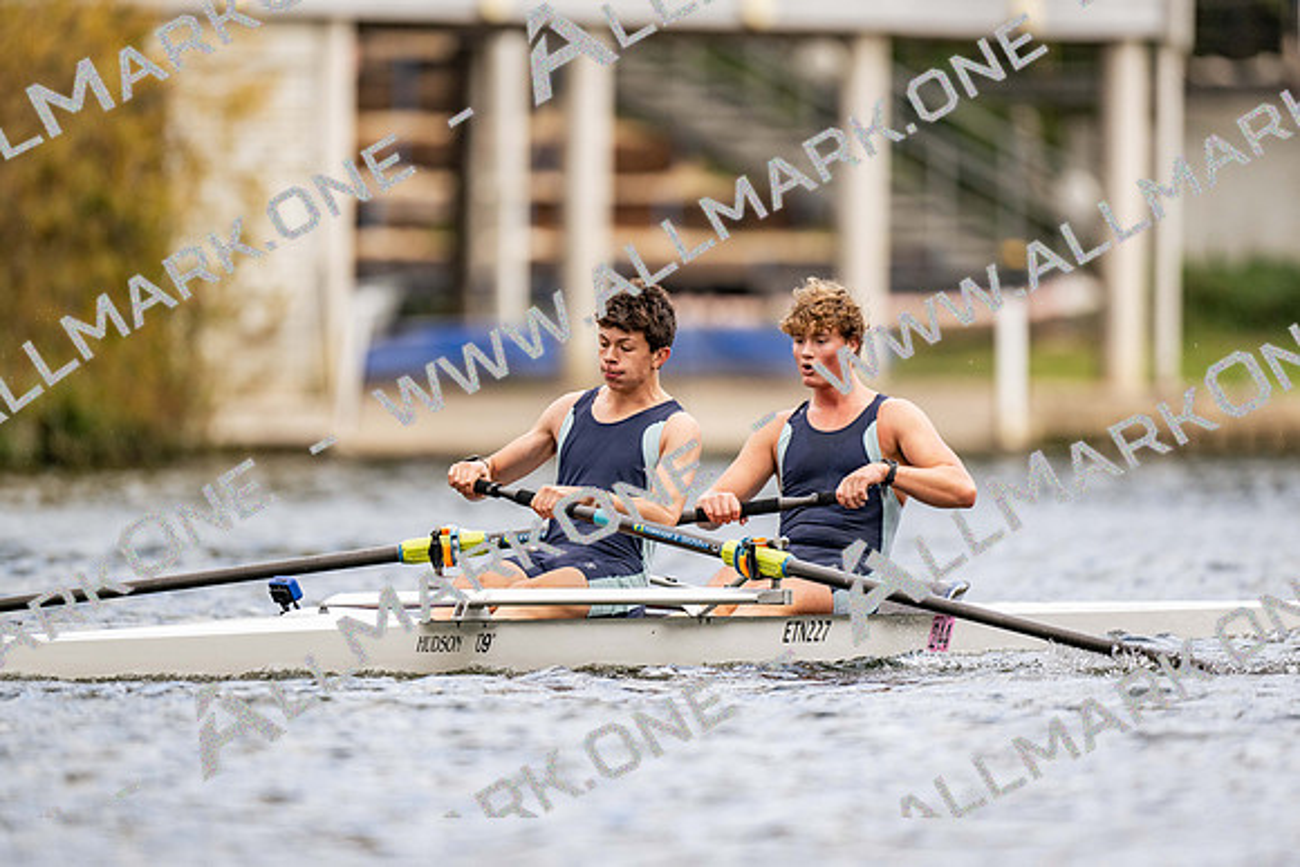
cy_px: 434
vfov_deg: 2.3
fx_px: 21682
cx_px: 650
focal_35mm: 600
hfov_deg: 3.4
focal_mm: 600
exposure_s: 1/2500
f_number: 4
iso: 560
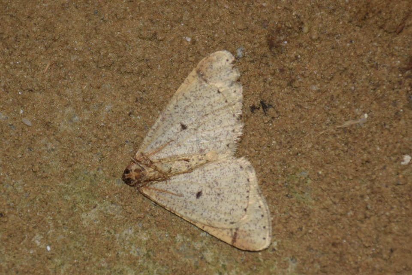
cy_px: 138
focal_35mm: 210
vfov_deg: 6.5
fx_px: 2402
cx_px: 206
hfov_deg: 9.8
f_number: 5.6
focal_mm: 140
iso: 320
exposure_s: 1/60
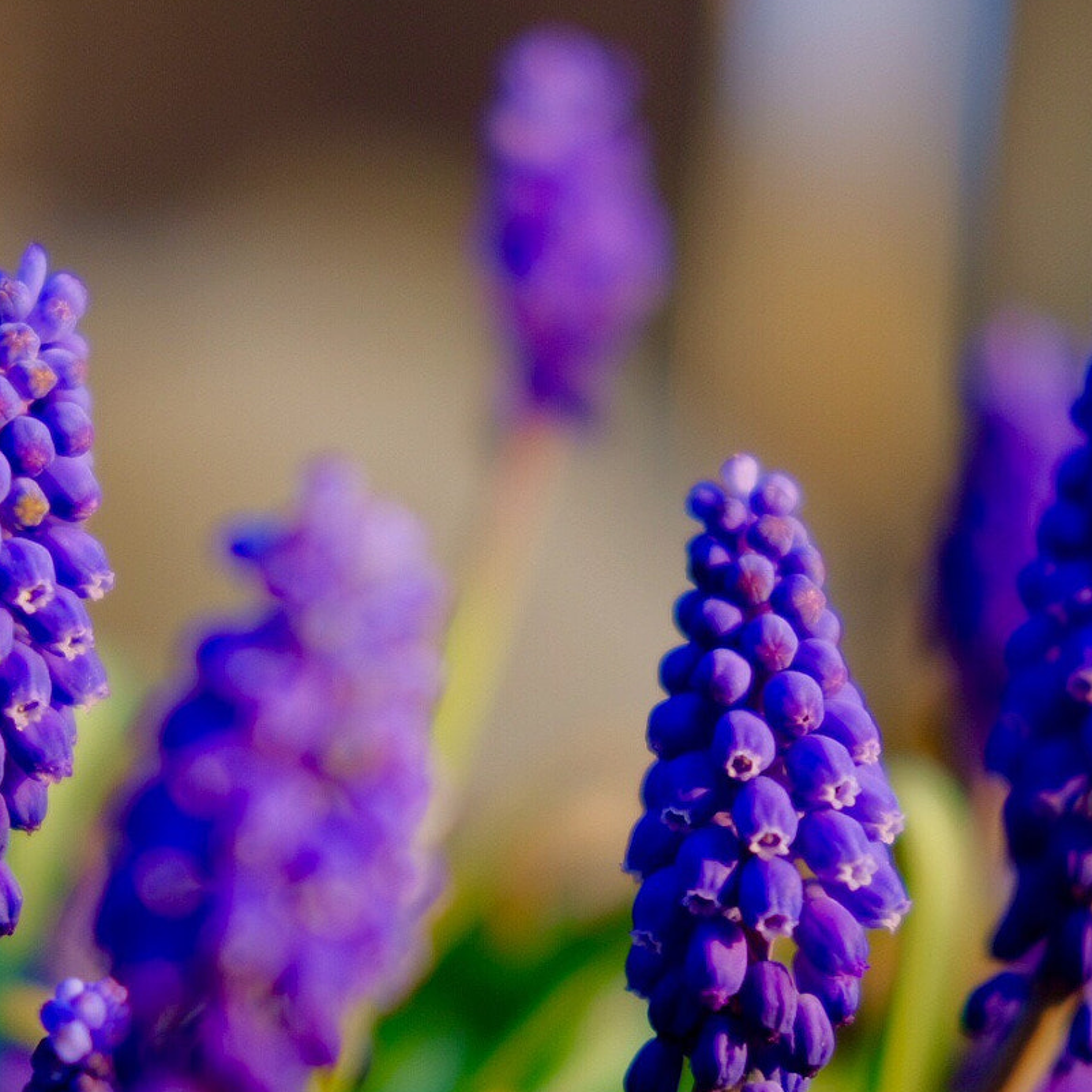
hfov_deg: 19.2
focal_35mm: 90
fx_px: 3212
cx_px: 299
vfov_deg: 19.3
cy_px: 674
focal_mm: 35
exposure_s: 1/2000
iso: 200
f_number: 2
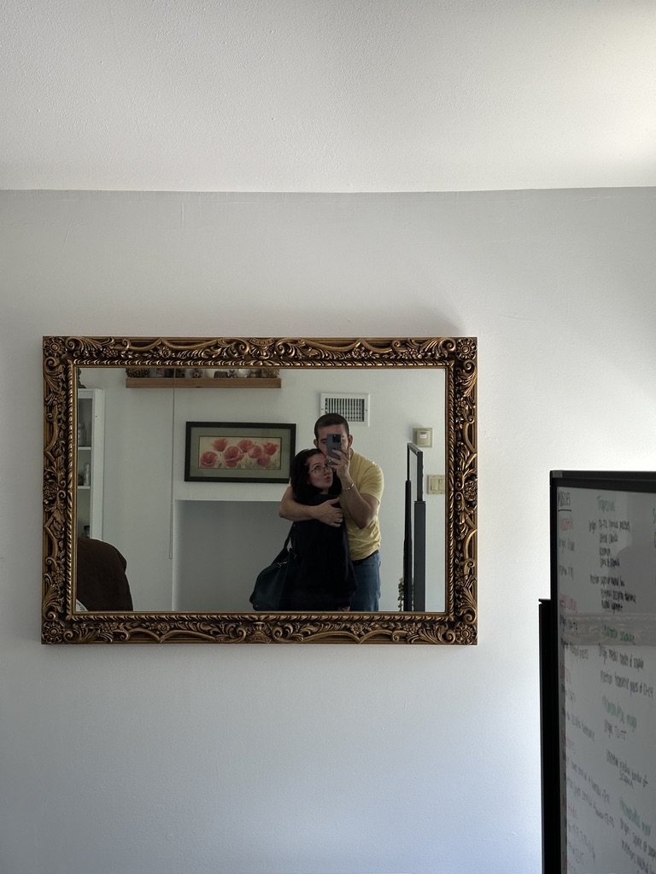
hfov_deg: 30.3
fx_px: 1213
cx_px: 328
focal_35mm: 48
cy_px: 437
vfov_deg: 39.7
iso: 80
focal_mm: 6.86
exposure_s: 1/77
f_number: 1.78
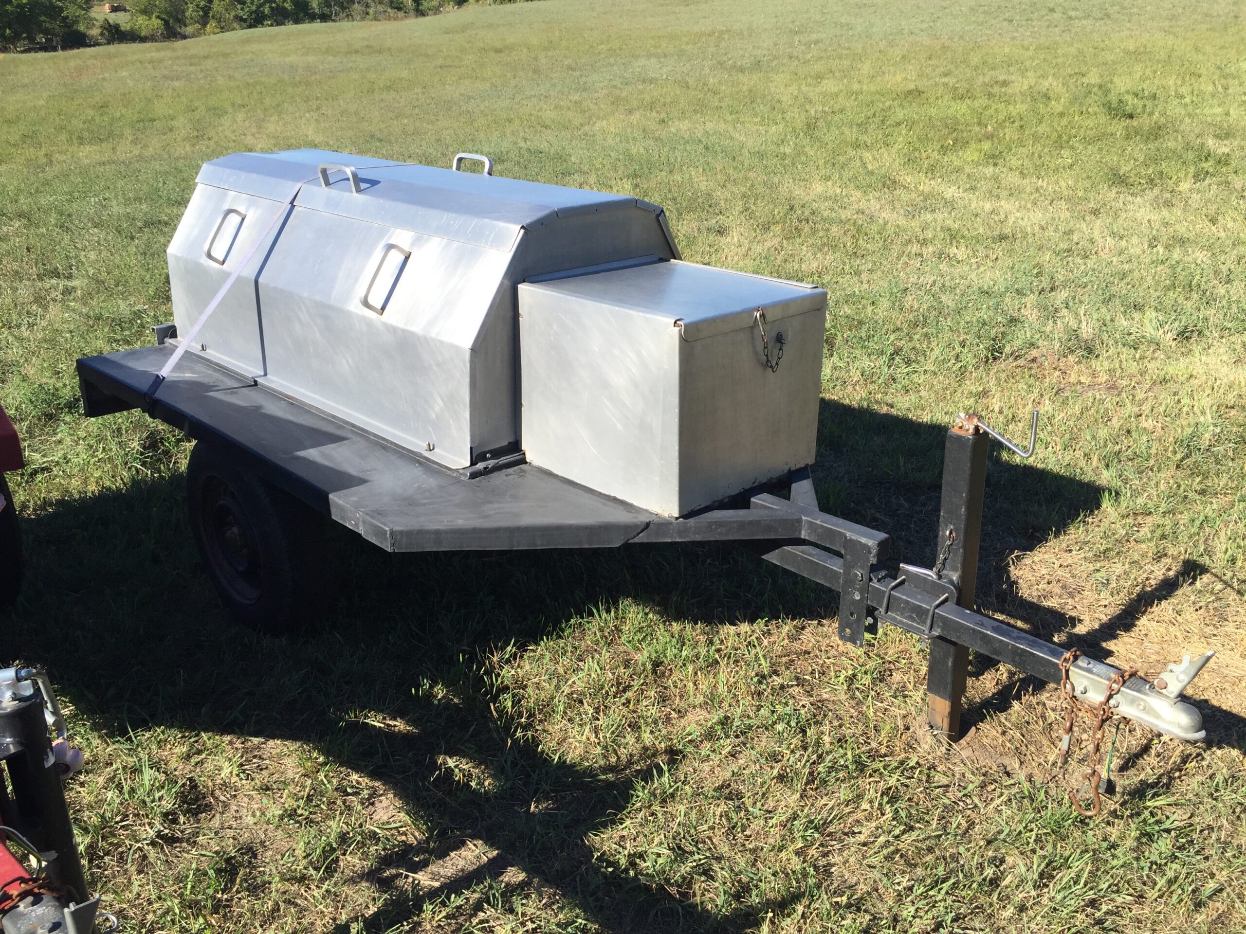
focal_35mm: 29
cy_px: 467
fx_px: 1044
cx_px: 623
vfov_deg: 48.2
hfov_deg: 61.7
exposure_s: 1/1099
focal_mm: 4.15
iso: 32
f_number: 2.2
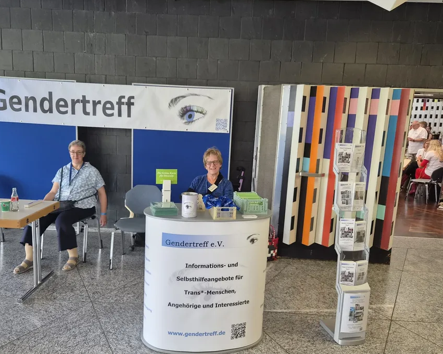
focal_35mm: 27
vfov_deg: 53.2
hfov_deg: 64.0
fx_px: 354
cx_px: 209
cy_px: 186
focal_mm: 5.4
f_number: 1.8
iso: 160
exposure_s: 1/100
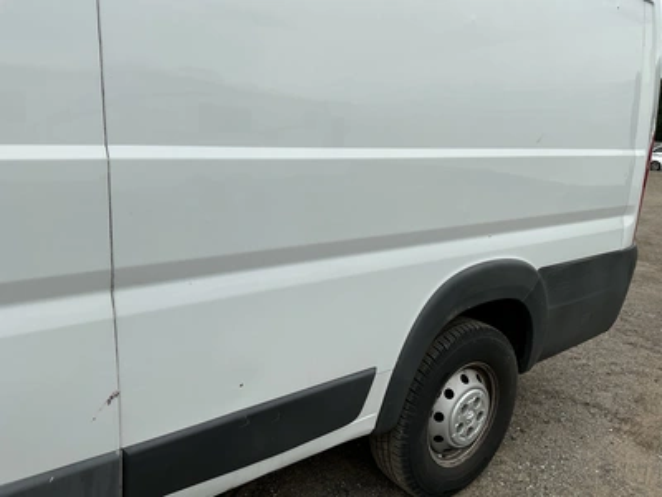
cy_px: 248
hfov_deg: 63.4
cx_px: 331
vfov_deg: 49.7
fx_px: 535
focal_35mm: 28
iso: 25
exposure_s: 1/1577
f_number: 1.8
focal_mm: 3
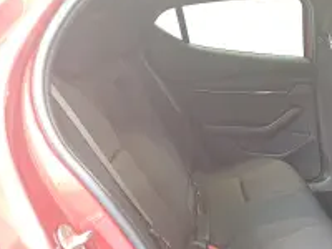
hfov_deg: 39.6
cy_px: 174
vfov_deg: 31.8
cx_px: 286
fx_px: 432
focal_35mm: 45
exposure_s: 1/25
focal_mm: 4.65
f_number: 1.8
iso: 400
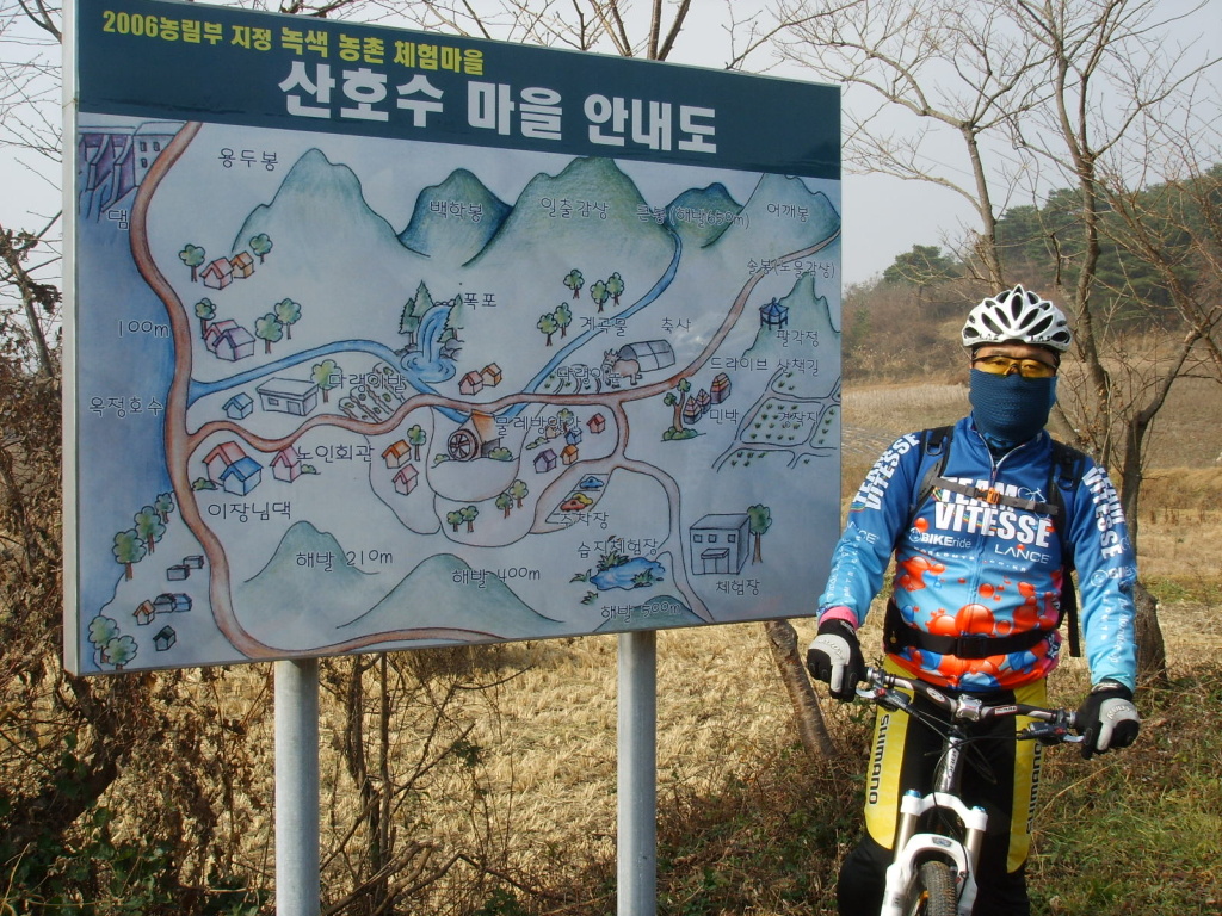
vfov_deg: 32.2
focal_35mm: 45
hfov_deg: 42.1
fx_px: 1589
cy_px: 458
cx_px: 611
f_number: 6.5
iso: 50
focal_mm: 7.7
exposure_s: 1/180
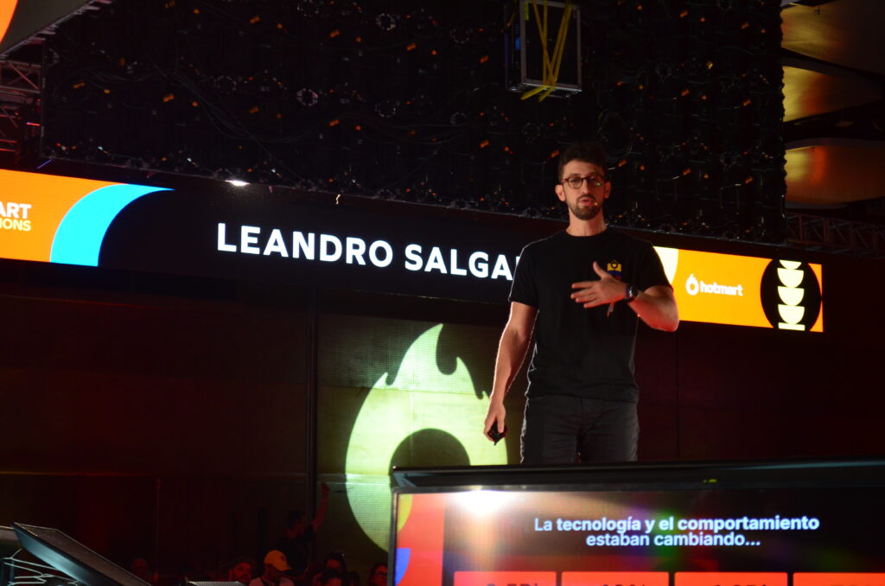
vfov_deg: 16.5
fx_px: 2024
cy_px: 293
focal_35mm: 82
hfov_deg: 24.7
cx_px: 442
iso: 1250
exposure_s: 1/80
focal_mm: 55
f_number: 5.6
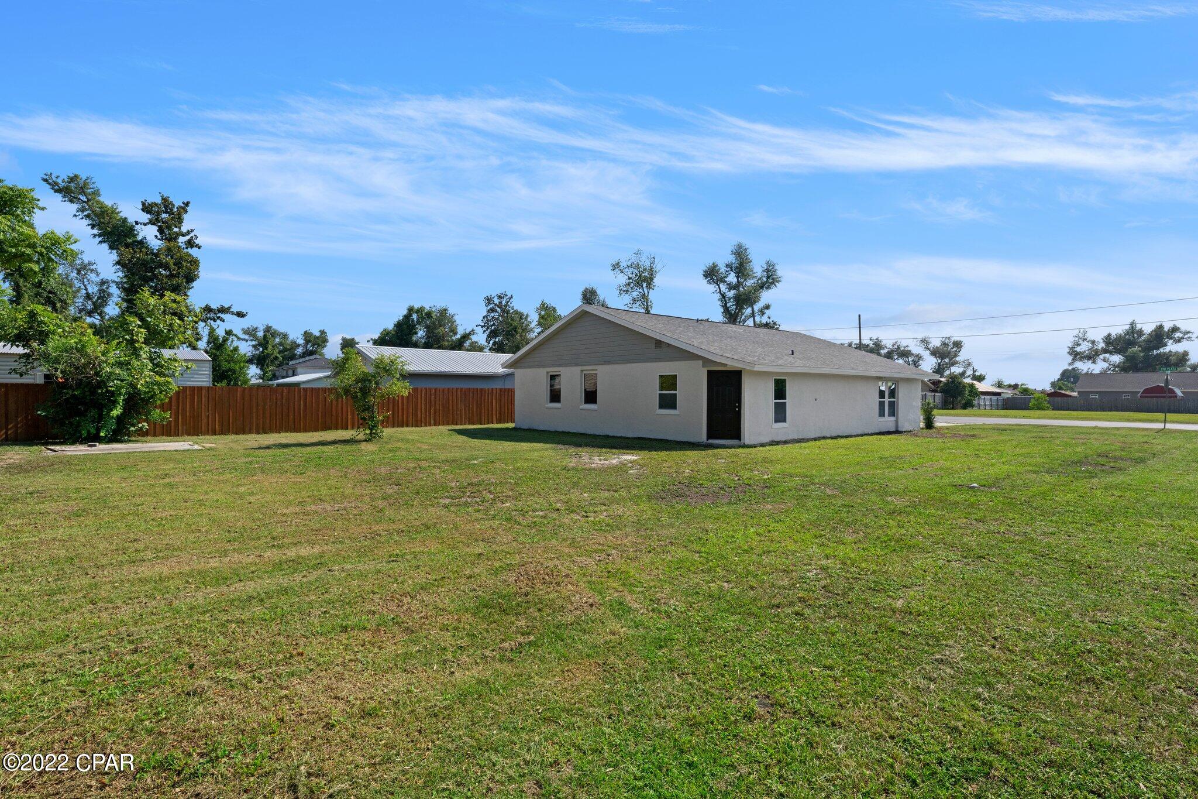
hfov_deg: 93.3
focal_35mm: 17
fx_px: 566
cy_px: 400
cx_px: 599
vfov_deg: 70.4
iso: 500
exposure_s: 1/640
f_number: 11
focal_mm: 17
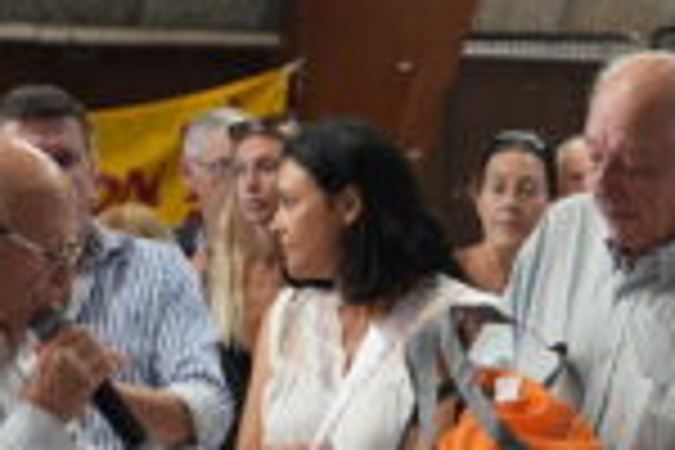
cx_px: 531
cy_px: 367
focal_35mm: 229
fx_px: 4293
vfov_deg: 6.0
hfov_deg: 9.0
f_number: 5.6
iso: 3200
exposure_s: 1/250
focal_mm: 86
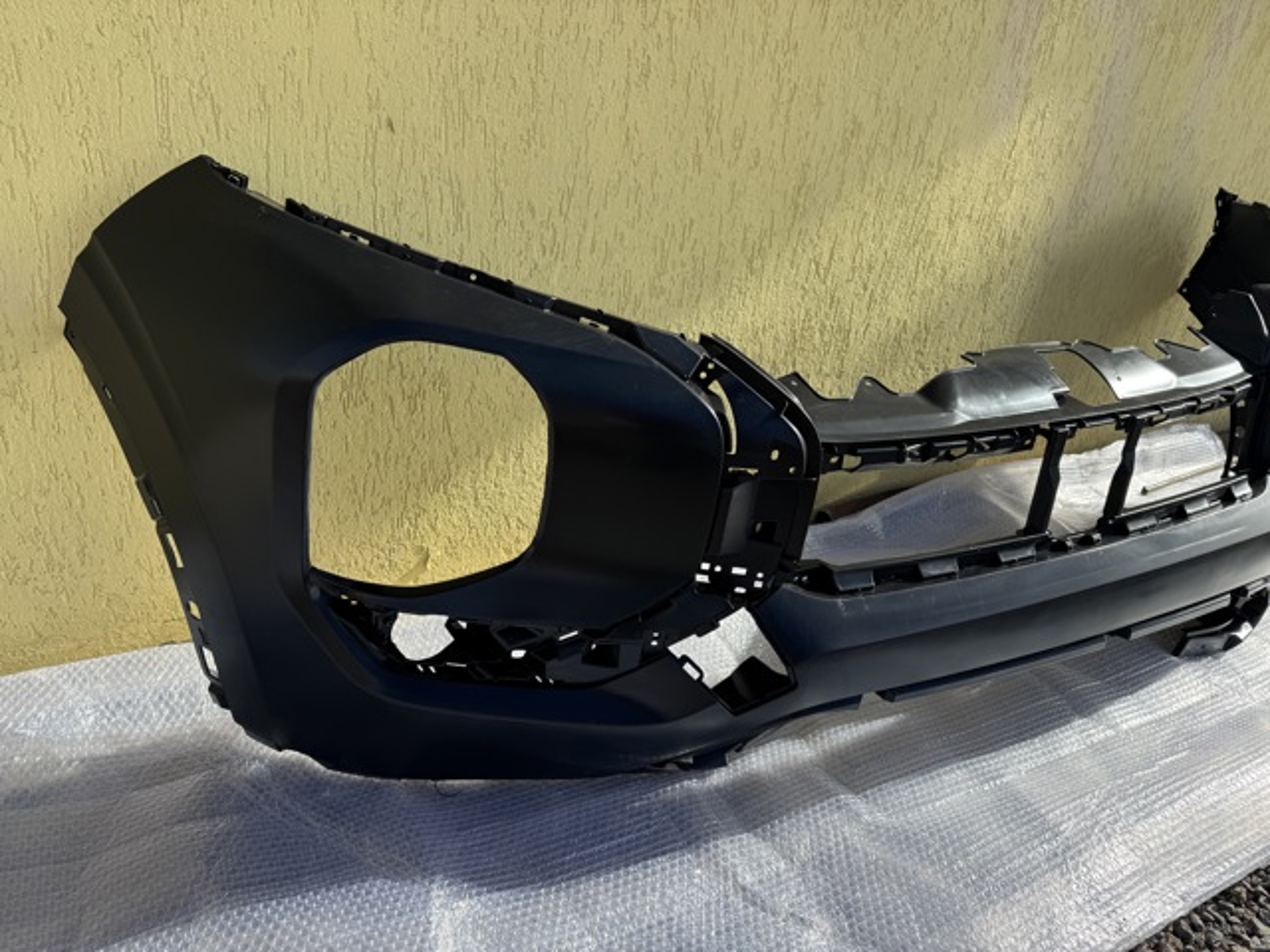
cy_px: 476
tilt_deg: -27.1
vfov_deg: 56.8
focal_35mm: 24
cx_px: 635
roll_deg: -7.1
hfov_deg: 71.6
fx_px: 881
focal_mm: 6.76
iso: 80
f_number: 1.78
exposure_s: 1/2959
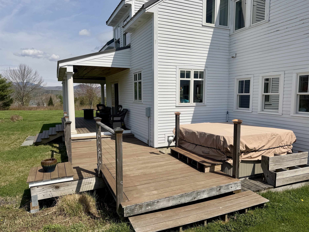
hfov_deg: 71.6
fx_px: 214
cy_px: 116
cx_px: 154
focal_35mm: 24
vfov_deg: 56.8
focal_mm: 6.76
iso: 80
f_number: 1.78
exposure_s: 1/8130
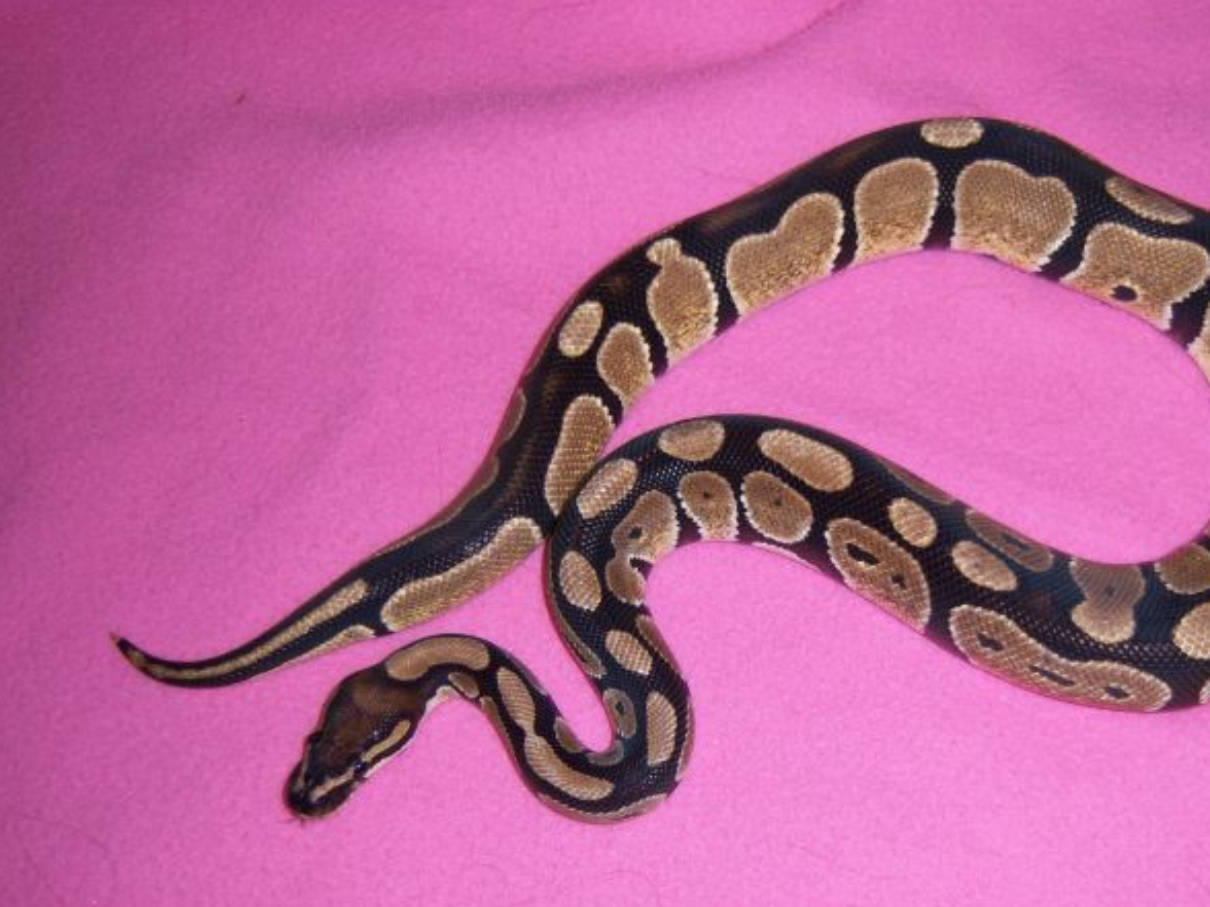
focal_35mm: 49
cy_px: 531
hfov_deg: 38.5
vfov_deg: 29.6
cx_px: 811
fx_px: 1713
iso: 80
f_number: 2.8
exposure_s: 1/60
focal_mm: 7.5
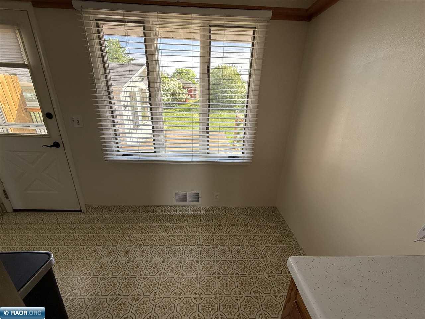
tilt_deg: -19.6
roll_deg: -2.1
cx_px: 212
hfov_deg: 102.1
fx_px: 172
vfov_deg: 85.7
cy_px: 160
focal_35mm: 14
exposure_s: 1/256
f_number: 2.2
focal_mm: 2.22
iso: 64
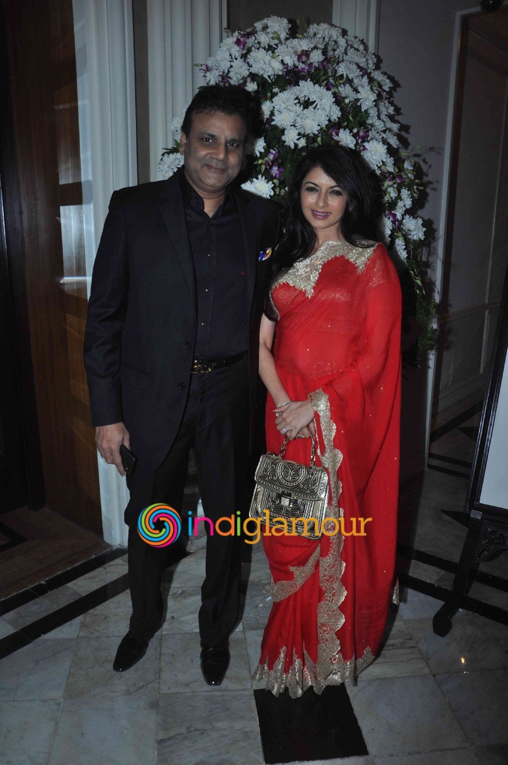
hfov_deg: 47.8
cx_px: 254
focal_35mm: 27
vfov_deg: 67.4
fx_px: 573
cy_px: 382
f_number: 10
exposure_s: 1/250
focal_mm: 18
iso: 640
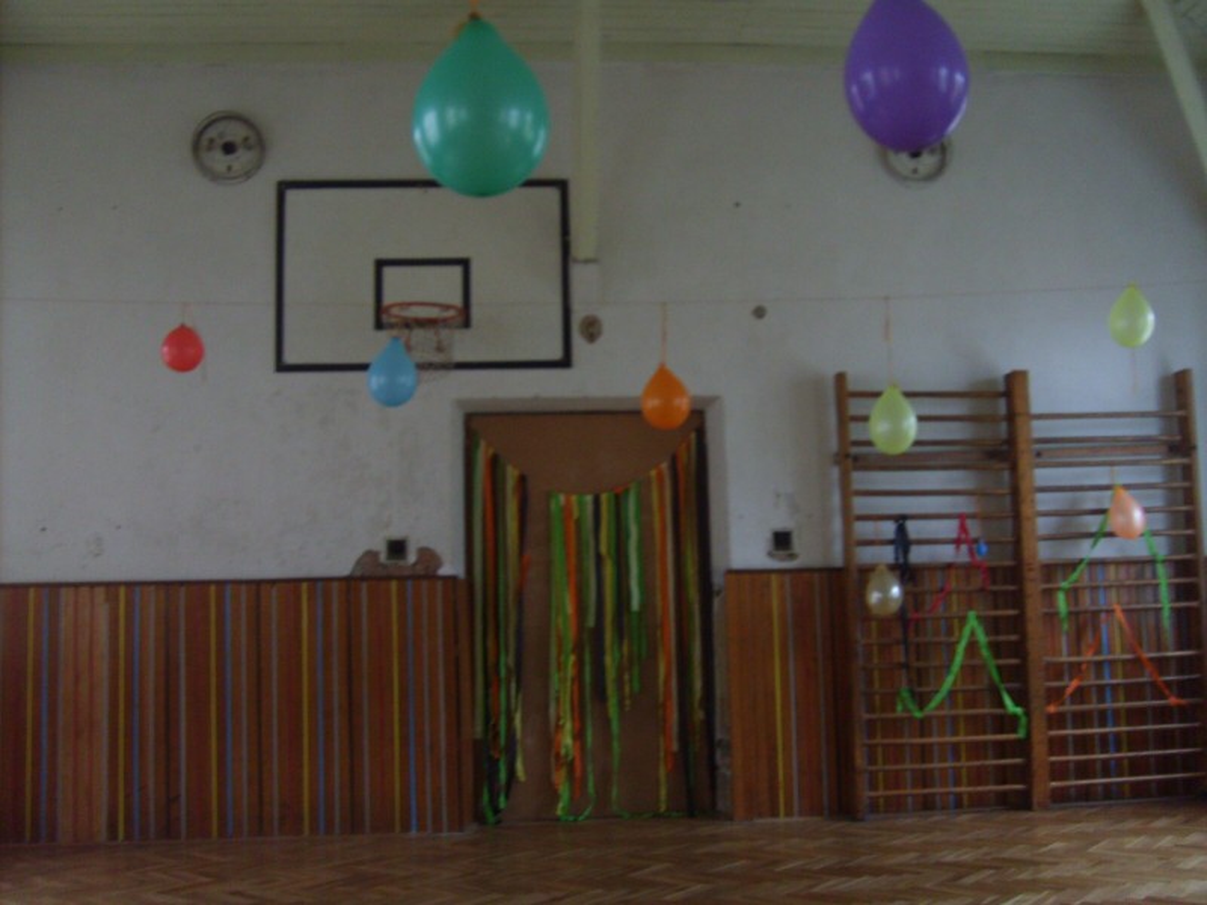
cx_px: 604
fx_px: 1220
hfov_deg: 52.6
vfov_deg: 40.7
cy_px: 452
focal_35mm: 35
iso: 100
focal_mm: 5.8
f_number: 2.8
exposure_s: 1/30
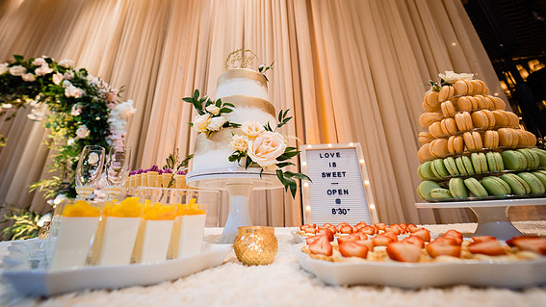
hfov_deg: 103.0
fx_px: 217
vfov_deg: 69.8
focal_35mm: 15
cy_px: 123
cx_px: 268
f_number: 2.8
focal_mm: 14
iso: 1250
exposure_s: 1/160
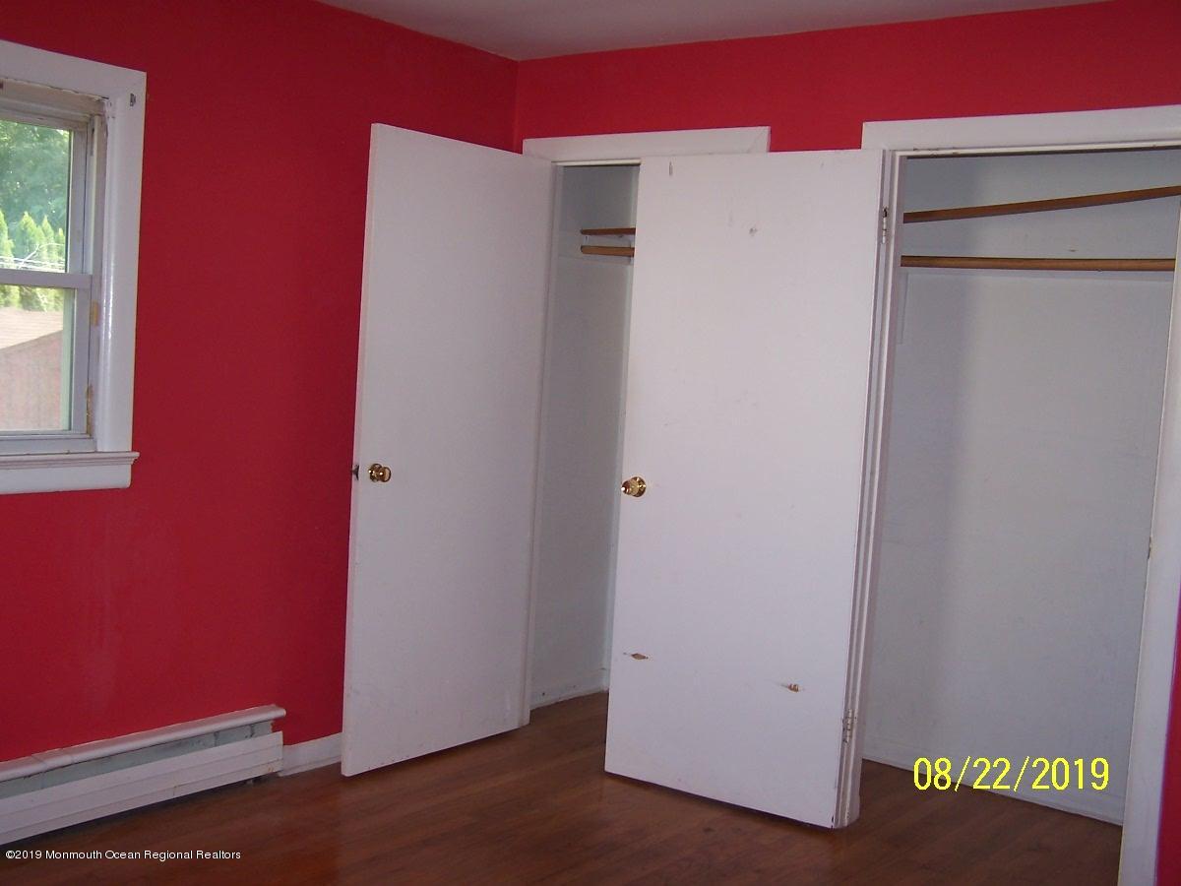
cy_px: 443
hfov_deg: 49.0
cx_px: 590
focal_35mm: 38
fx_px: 1296
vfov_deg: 37.7
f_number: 2.8
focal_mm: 6.3
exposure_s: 1/60
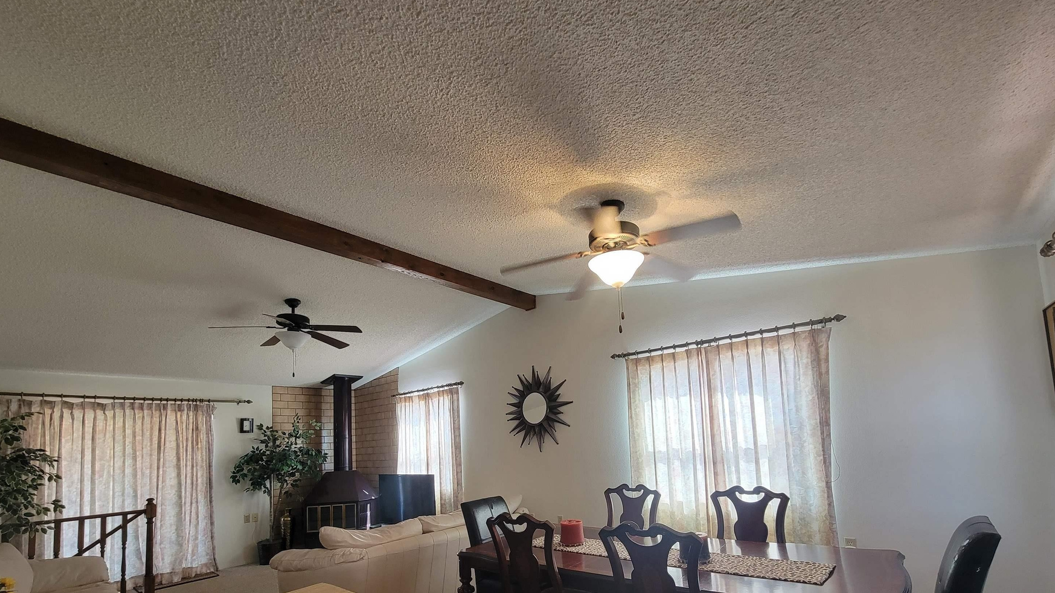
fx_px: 420
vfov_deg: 68.1
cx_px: 545
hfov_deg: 103.0
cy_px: 407
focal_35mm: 15
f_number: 2.2
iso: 125
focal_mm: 2.2
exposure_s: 1/60
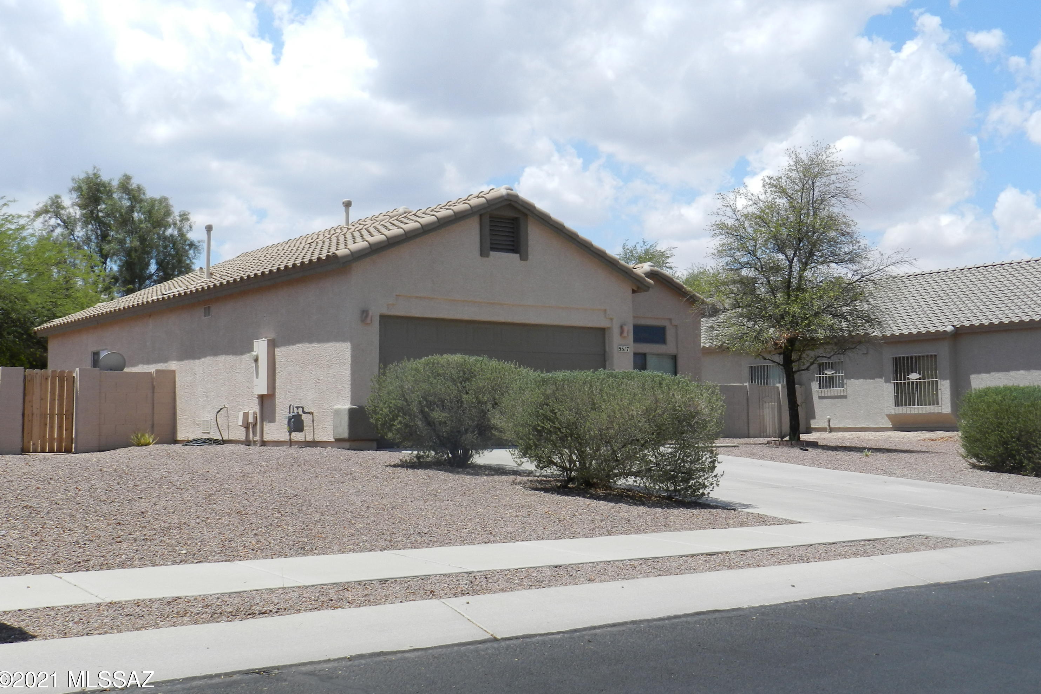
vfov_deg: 33.4
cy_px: 319
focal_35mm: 40
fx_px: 1157
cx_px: 521
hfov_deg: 48.5
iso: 160
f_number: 4
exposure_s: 1/1500
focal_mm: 6.7
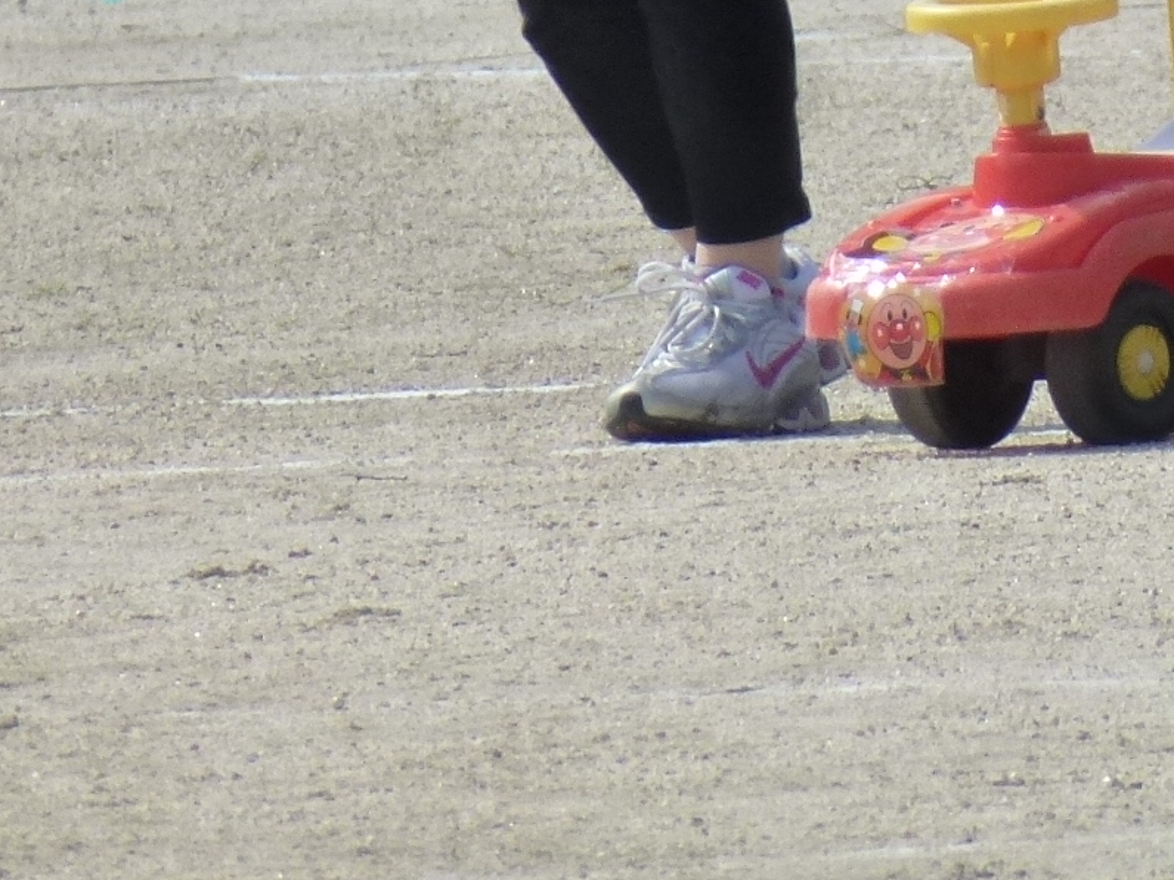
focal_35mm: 1237
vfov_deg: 1.2
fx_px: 41946
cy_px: -282
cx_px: 1044
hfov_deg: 1.6
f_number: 5.9
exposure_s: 1/500
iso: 160
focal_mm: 68.8
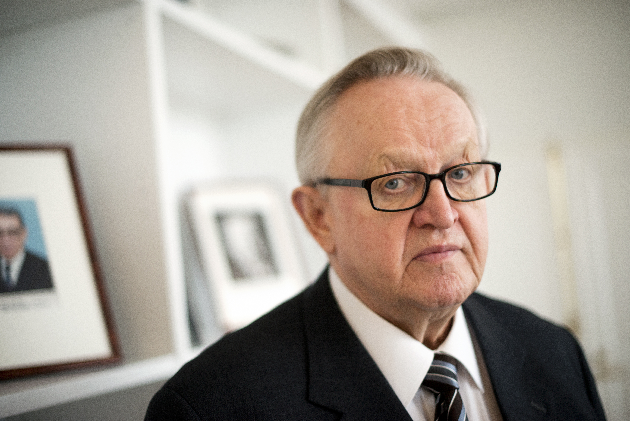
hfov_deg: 39.6
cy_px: 210
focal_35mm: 50
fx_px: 875
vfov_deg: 27.0
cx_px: 315
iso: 800
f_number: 1.6
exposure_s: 1/800
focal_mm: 50
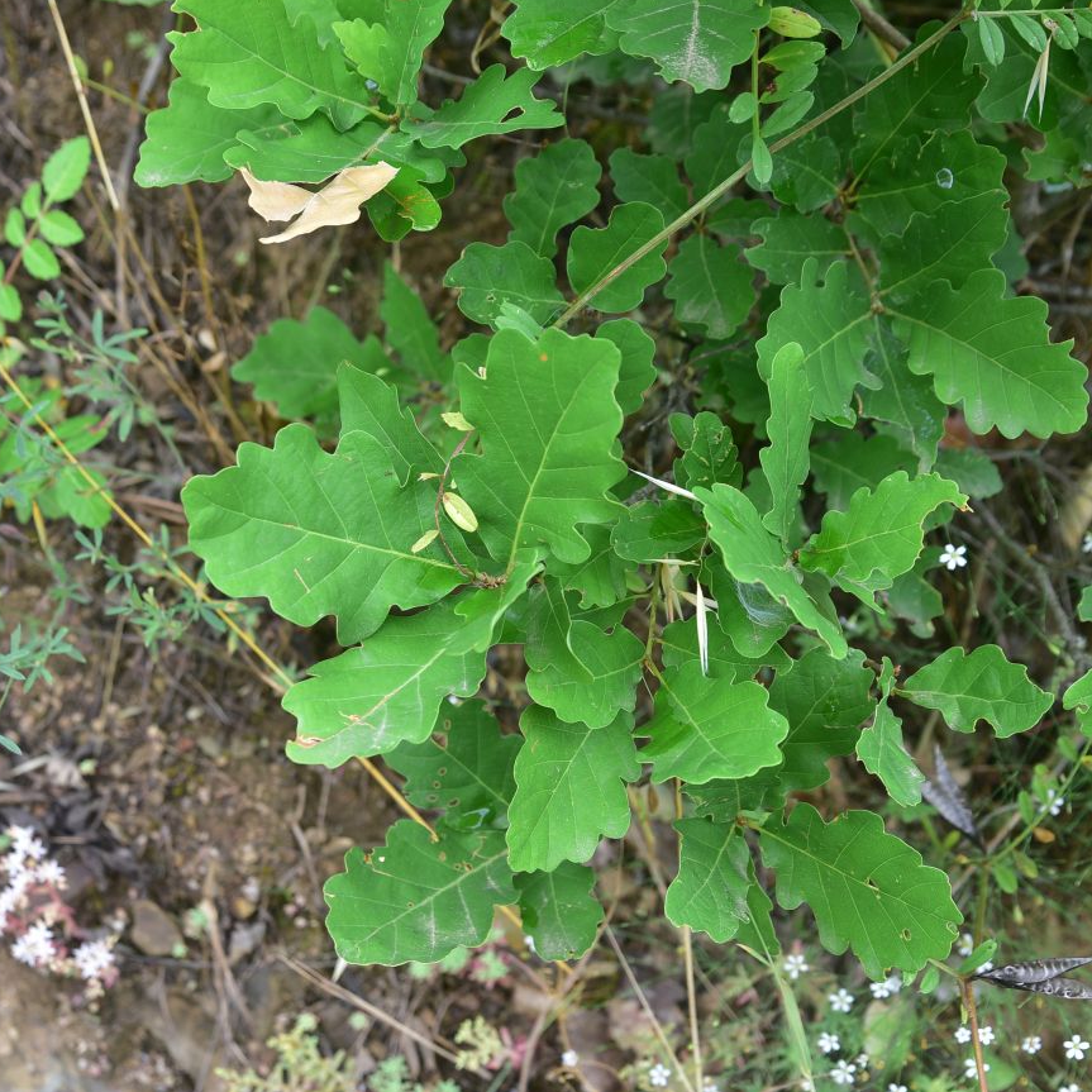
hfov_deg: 26.9
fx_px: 2284
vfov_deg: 26.9
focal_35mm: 64
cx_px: 478
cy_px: 545
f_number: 5.6
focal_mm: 50
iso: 320
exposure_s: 1/125
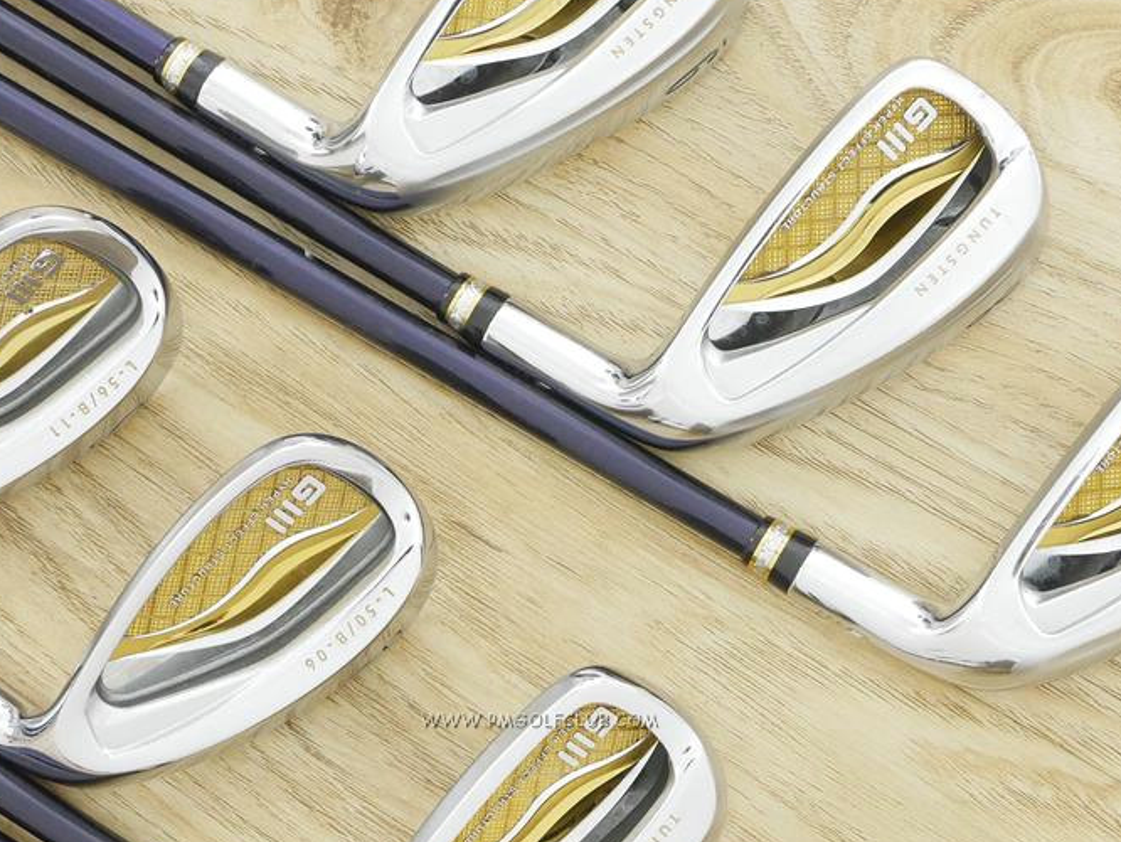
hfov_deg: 20.4
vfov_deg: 15.4
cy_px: 568
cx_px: 539
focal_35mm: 96
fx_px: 3110
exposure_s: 1/40
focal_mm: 25
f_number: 4.5
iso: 1600
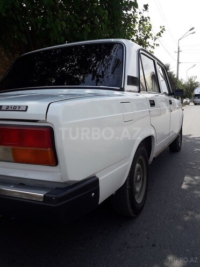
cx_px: 100
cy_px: 134
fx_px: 216
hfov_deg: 49.7
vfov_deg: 63.4
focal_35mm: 28
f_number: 1.9
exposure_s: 1/1277
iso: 40
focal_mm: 3.7
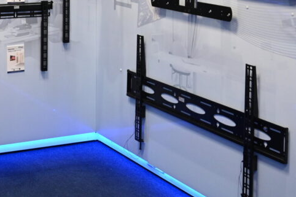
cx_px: -58
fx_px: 559
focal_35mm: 68
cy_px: -48
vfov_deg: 18.8
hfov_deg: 26.4
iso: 2000
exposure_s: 1/125
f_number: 5
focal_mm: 24
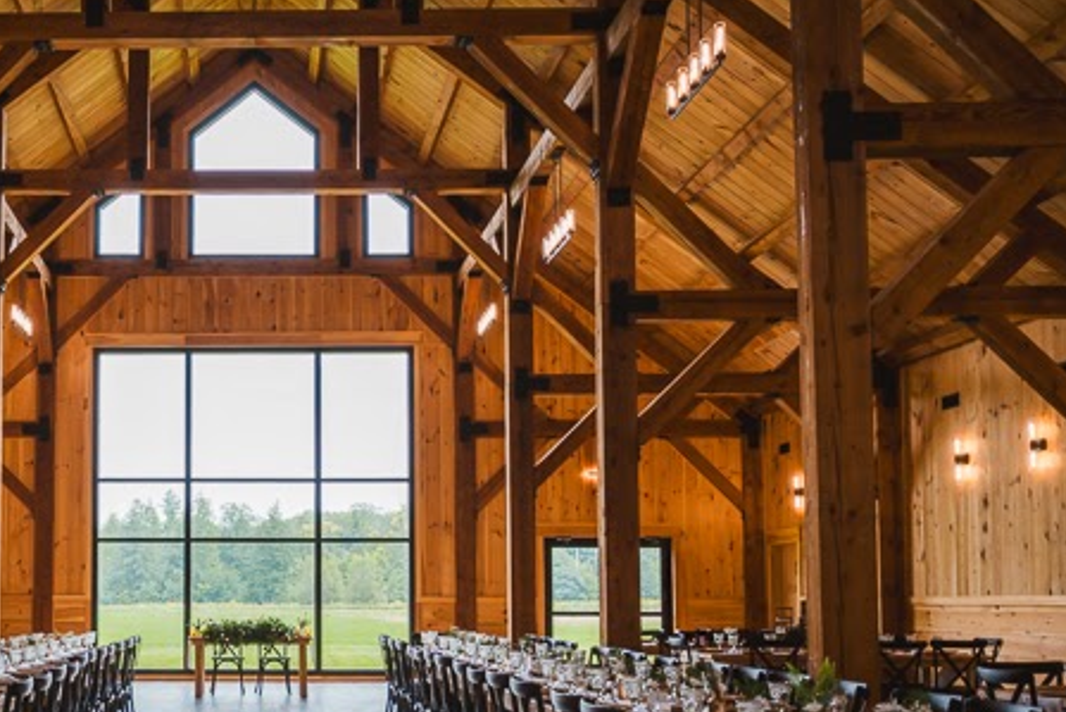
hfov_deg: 42.6
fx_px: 1303
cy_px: 516
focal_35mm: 44
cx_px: 223
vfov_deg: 30.1
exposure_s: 1/200
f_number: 4
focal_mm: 26
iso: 250
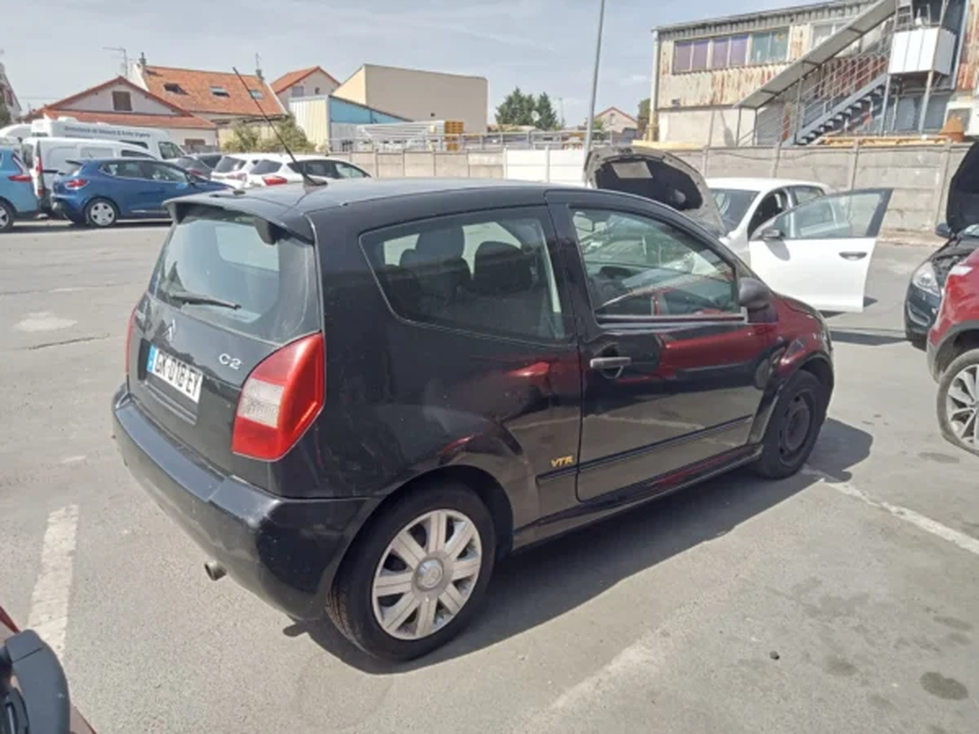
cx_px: 490
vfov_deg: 49.7
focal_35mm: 28
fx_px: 792
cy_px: 367
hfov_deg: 63.4
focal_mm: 3.46
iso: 100
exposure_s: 1/577
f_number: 2.2
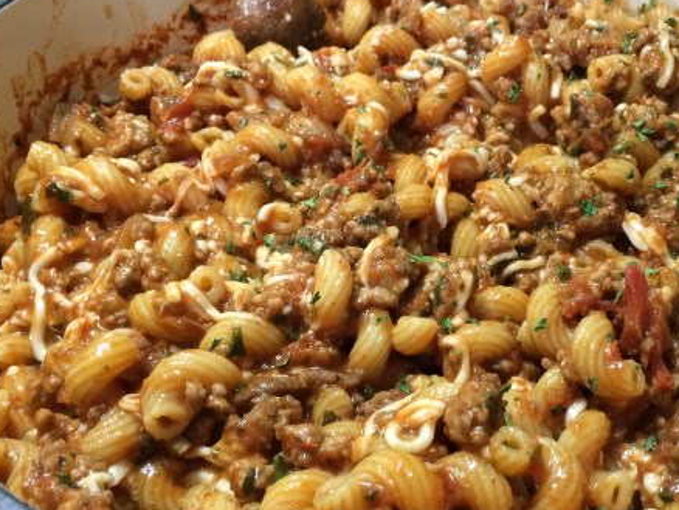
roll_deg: -4.2
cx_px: 481
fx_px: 883
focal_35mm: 45
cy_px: 288
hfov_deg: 41.2
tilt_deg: -42.7
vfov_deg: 32.2
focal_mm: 4.15
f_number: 2.2
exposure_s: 1/30
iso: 160
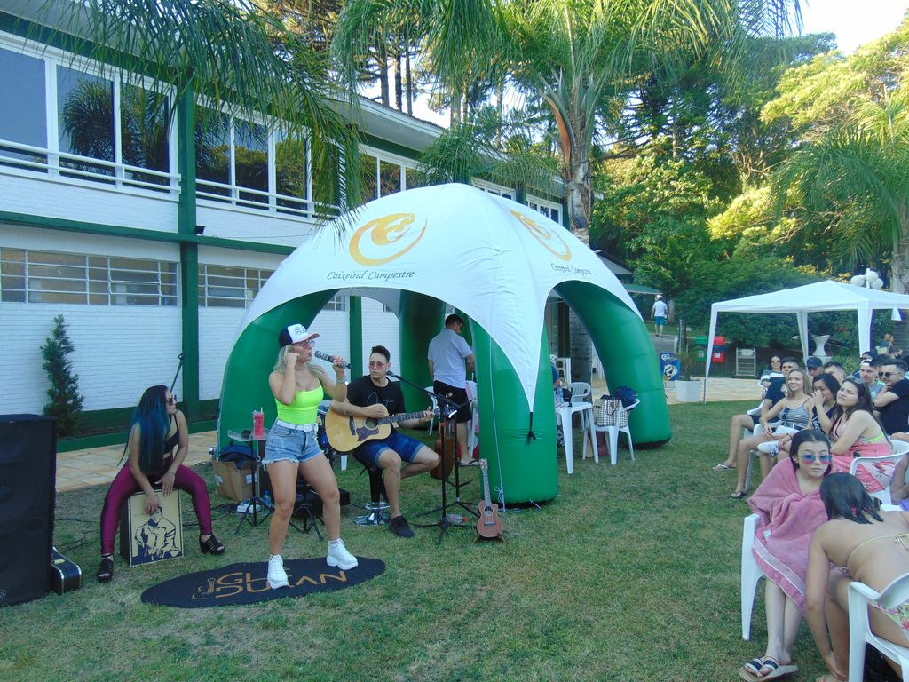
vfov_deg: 54.9
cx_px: 454
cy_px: 341
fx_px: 656
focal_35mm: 25
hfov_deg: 69.4
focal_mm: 4.5
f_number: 3
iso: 80
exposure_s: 1/125
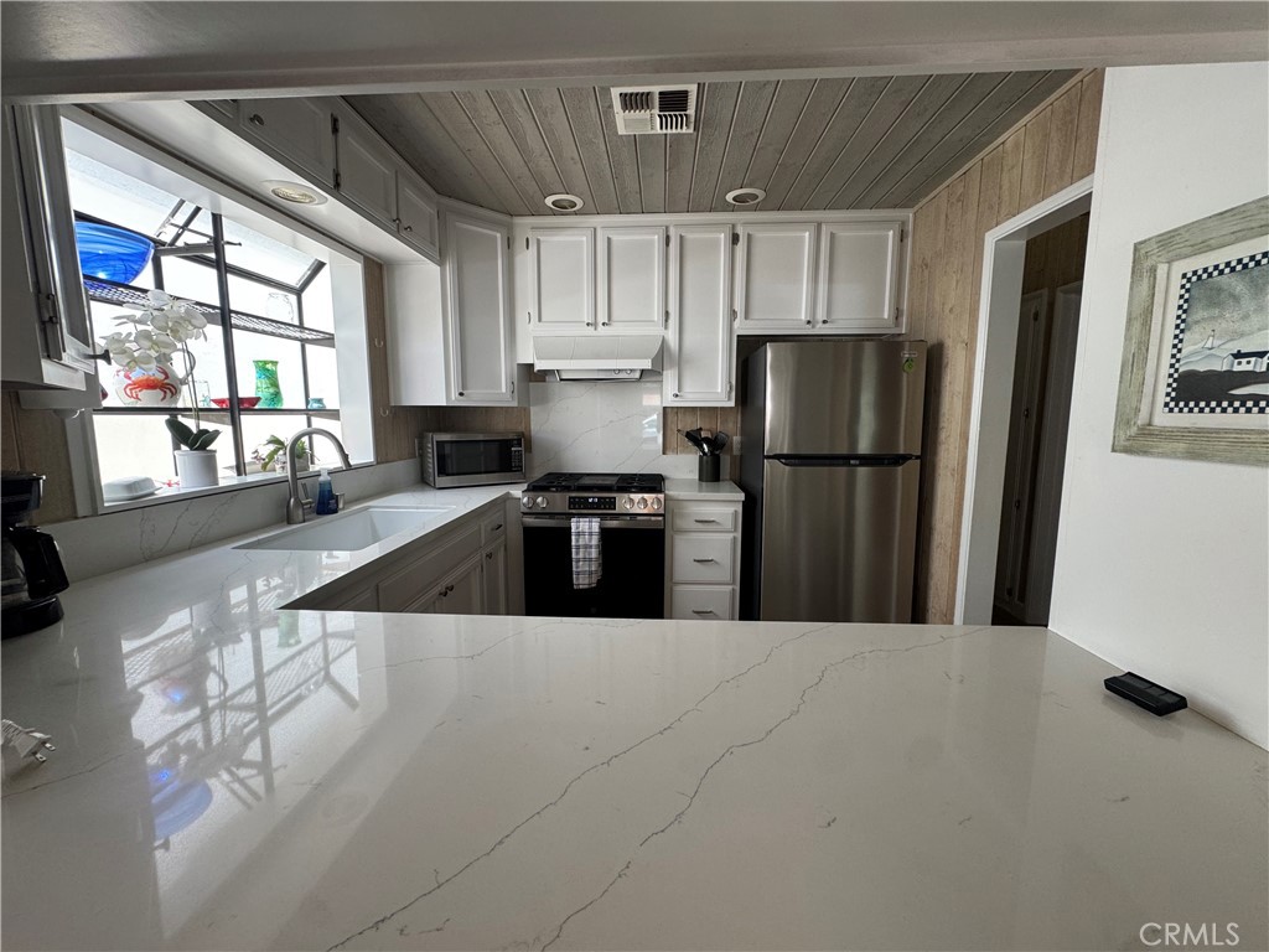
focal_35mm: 14
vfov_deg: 85.7
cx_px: 634
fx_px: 513
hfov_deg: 102.1
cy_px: 476
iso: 160
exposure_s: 1/120
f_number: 2.2
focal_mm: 2.22
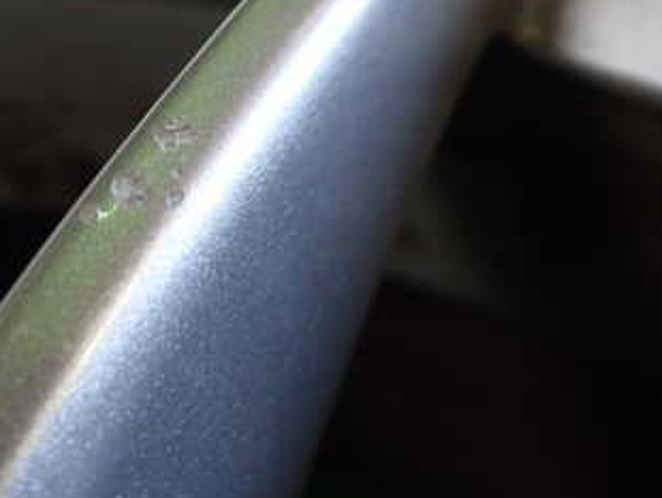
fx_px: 1110
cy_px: 152
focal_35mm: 58
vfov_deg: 25.1
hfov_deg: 32.5
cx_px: 156
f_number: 2.3
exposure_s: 1/50
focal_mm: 5.4
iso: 200
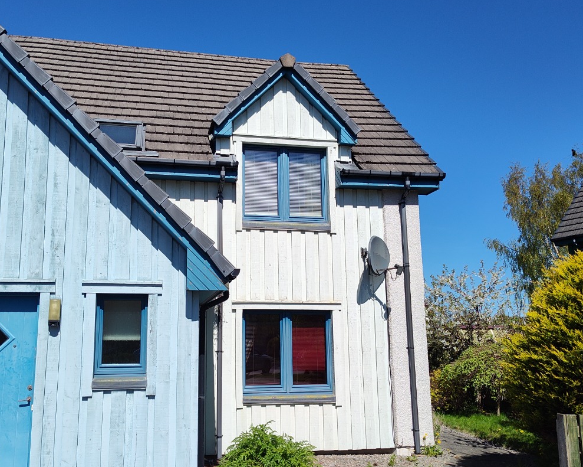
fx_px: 535
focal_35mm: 31
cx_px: 248
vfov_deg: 47.1
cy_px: 253
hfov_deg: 56.9
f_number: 1.88
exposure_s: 1/3714
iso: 100
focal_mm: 5.56
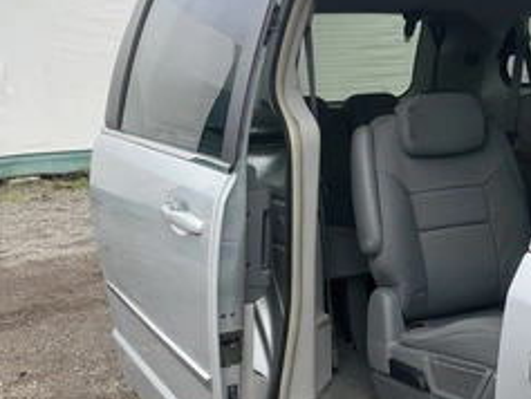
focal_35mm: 49
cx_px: 267
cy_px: 256
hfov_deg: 38.9
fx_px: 752
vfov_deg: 29.6
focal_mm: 3
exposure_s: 1/829
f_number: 1.8
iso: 25
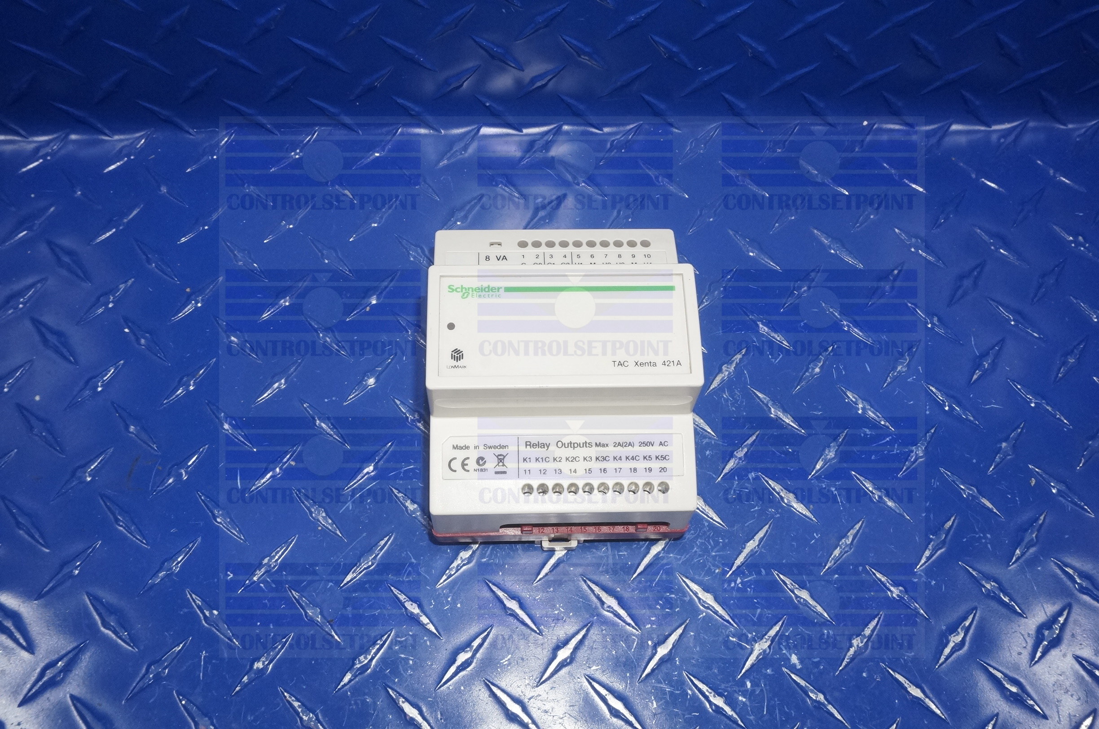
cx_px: 550
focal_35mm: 33
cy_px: 364
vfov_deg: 39.8
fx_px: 1006
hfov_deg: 57.3
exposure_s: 1/50
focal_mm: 22
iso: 1600
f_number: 14
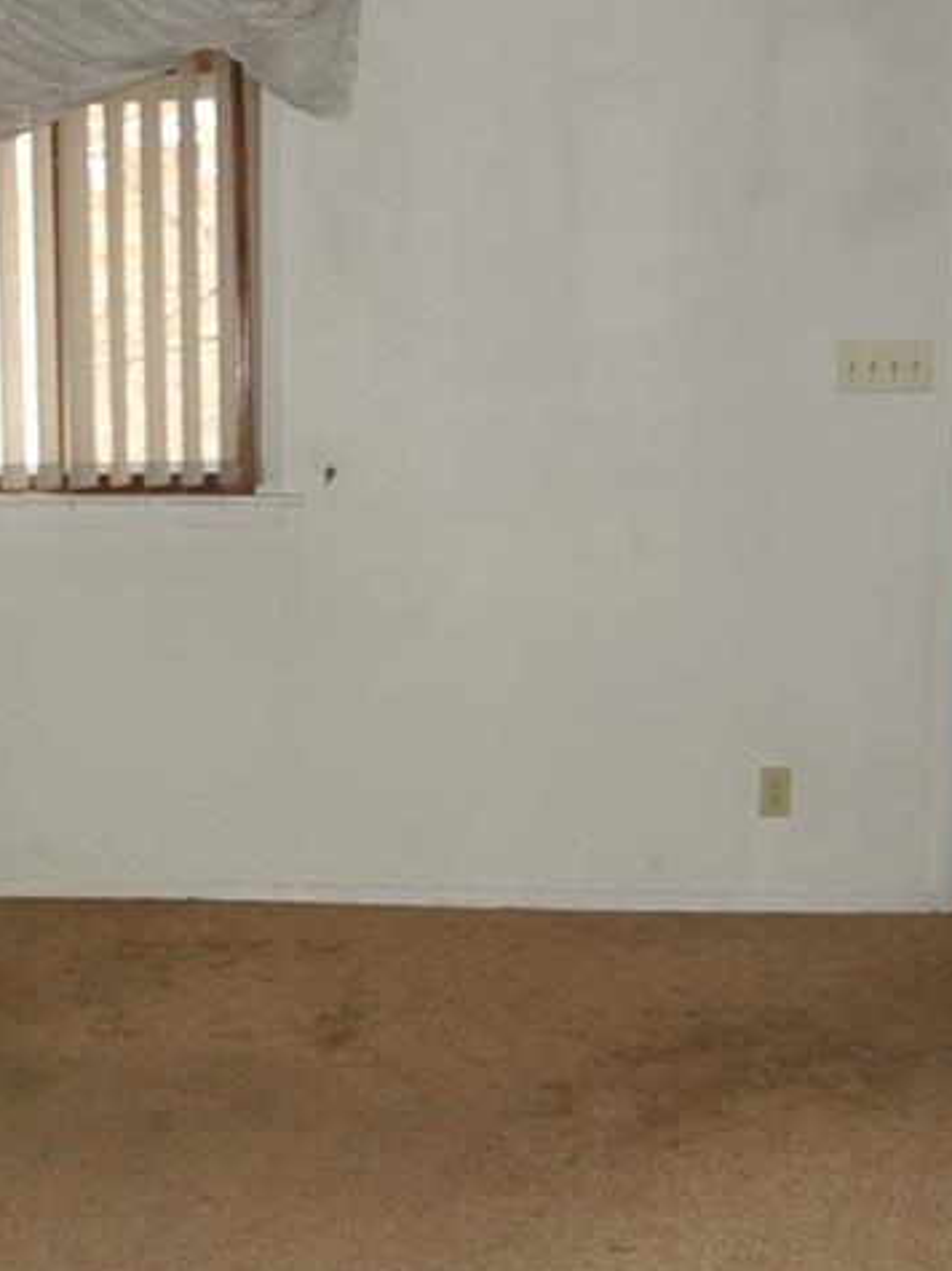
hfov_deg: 25.4
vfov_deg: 34.4
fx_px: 2054
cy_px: 634
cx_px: 123
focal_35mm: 56
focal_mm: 10
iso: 800
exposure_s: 1/60
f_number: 3.5
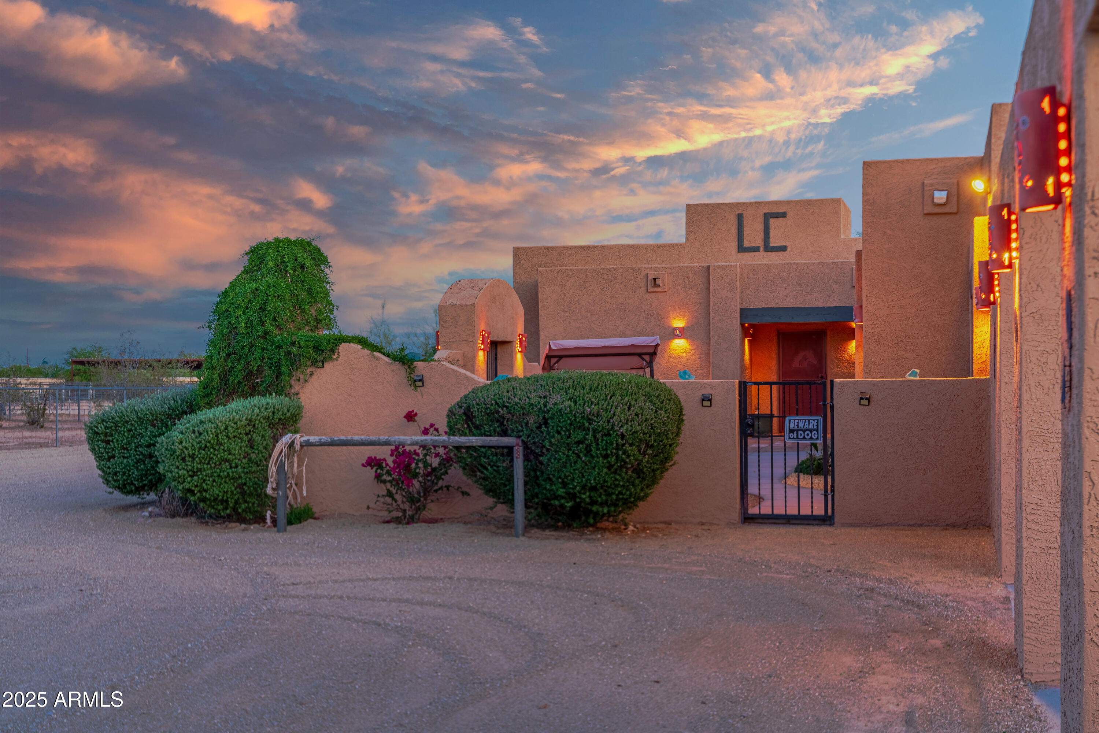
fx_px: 1404
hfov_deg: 42.7
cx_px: 550
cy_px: 366
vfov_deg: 29.3
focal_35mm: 46
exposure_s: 1/60
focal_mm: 46
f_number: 8
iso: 160
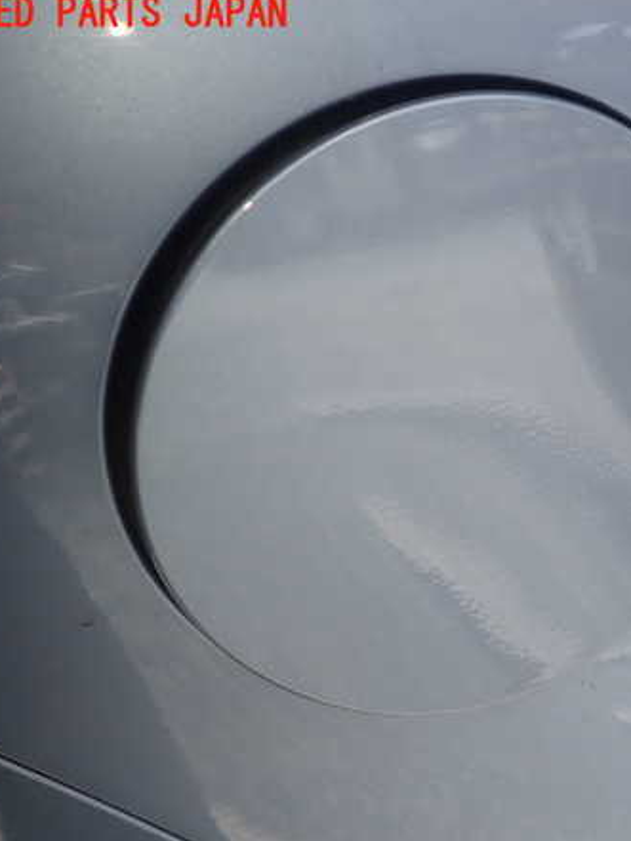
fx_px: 826
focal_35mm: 34
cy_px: 420
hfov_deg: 40.0
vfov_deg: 53.9
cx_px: 513
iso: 100
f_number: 2
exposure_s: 1/100
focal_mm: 4.5
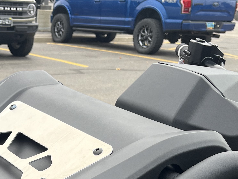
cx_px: 35
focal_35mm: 71
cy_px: 225
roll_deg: -2.3
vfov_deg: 19.3
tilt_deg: -27.9
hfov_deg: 26.7
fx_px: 488
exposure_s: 1/504
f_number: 1.6
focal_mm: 5.1
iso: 50
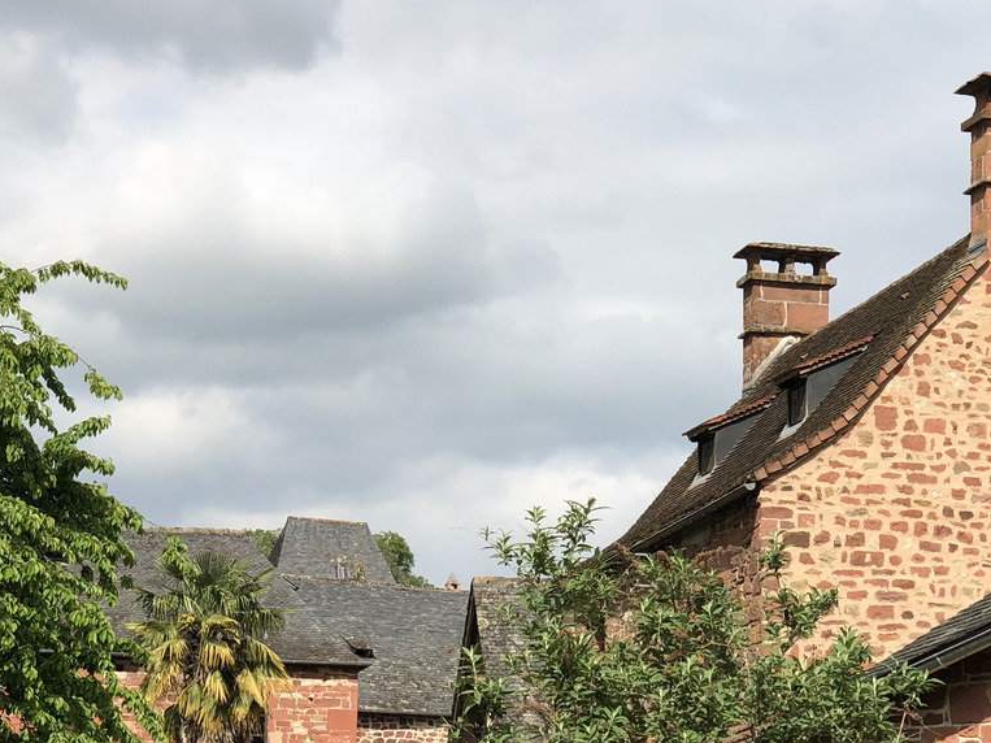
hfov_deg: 18.0
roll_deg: +0.1
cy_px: 686
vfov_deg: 13.4
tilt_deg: +6.9
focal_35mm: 109
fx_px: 3120
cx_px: 557
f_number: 2.4
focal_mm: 6
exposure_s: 1/1066
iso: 16
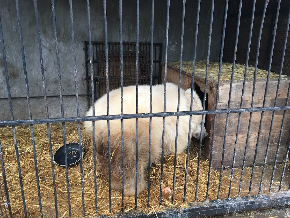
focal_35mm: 29
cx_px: 145
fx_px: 243
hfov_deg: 61.7
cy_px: 109
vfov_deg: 48.2
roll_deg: -0.5
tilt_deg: -16.5
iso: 80
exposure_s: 1/33
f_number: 2.2
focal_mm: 4.15
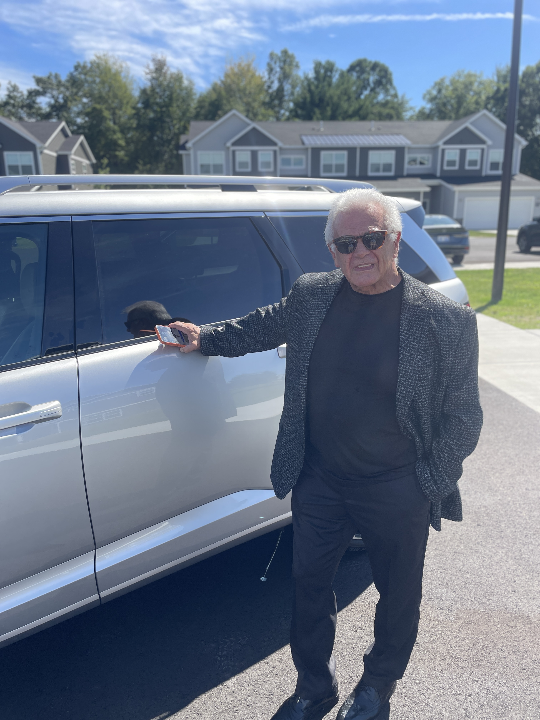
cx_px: 270
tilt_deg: -14.6
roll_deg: +0.8
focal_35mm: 26
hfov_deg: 53.1
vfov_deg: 67.3
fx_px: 541
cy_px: 360
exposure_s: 1/1618
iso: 50
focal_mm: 4.2
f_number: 1.6
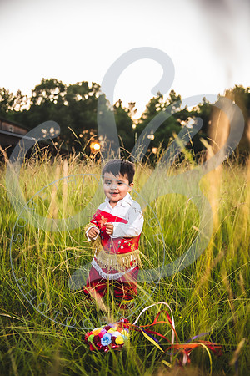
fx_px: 396
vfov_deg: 50.7
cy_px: 188
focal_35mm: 38
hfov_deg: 35.1
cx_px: 125
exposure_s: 1/200
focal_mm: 38
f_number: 2.8
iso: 100
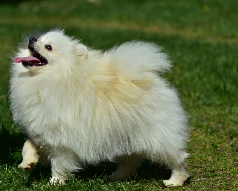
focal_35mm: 193
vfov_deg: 8.0
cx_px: 111
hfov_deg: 10.0
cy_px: 99
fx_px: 1357
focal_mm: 105
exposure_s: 1/2500
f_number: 5.6
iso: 100
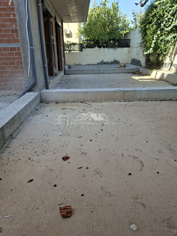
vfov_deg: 73.9
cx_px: 88
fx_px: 157
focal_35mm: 23
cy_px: 118
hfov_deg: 58.9
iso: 50
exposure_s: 1/630
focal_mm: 5.54
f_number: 1.8
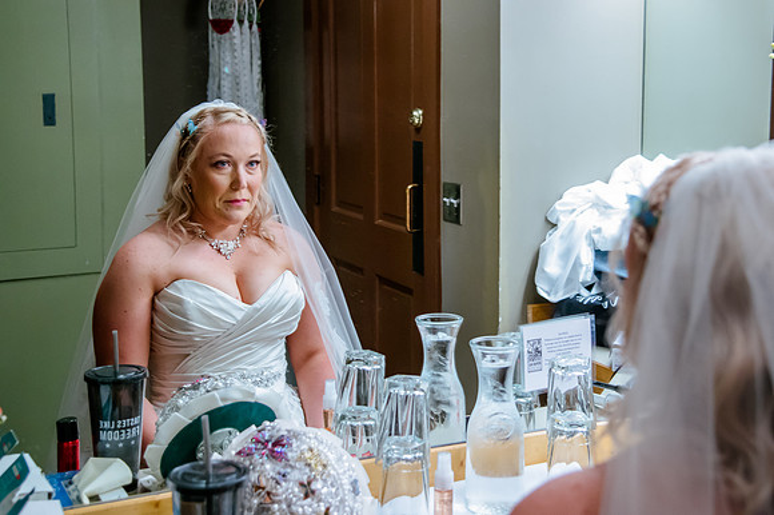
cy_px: 200
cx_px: 458
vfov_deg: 24.3
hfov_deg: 35.9
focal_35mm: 55
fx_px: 1191
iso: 2500
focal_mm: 44
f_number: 4
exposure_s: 1/80
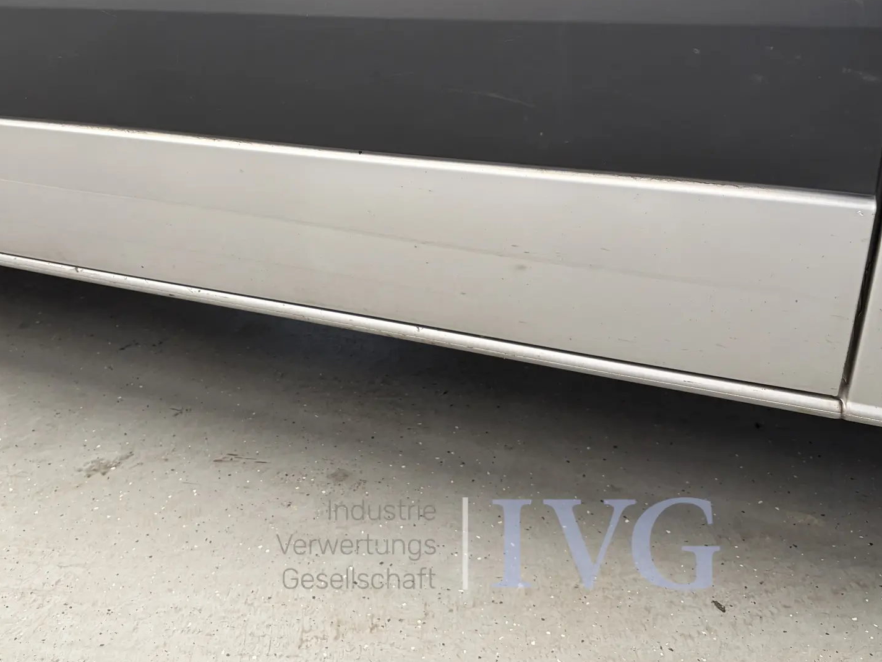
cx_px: 364
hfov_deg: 52.3
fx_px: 892
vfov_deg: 40.3
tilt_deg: -20.6
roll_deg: +3.0
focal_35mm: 35
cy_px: 233
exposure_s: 1/60
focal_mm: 5.96
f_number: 1.6
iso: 125
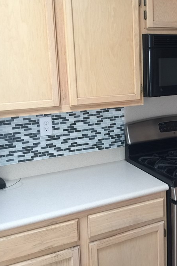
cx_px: 147
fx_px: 339
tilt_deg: -10.0
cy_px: 120
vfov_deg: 42.7
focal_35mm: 46
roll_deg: +0.4
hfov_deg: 28.5
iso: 32
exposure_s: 1/15
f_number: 2.2
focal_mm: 4.15
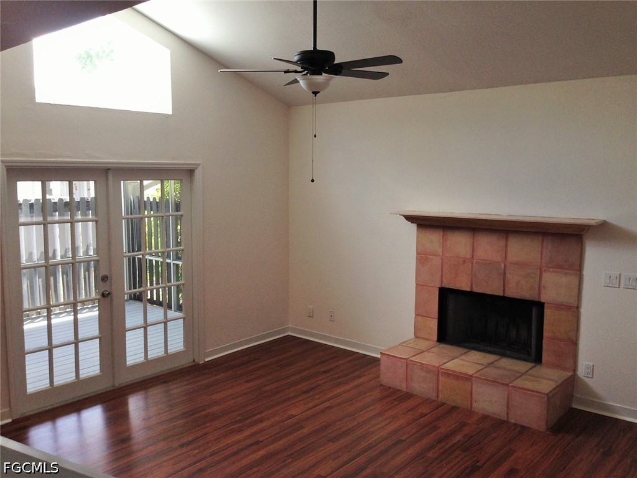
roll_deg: -0.2
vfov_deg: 42.9
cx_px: 318
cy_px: 239
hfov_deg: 55.4
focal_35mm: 33
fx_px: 607
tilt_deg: -6.1
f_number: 2.4
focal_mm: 4.12
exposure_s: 1/120
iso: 80
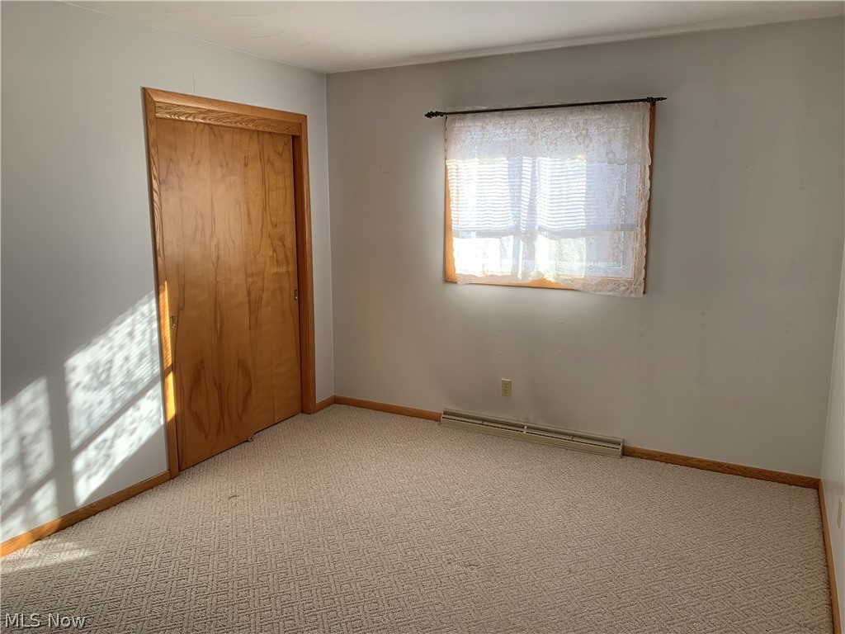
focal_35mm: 26
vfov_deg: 53.1
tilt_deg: -8.2
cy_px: 317
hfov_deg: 67.3
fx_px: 635
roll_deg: +0.1
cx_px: 422
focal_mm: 4.25
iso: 25
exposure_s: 1/122
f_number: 1.8
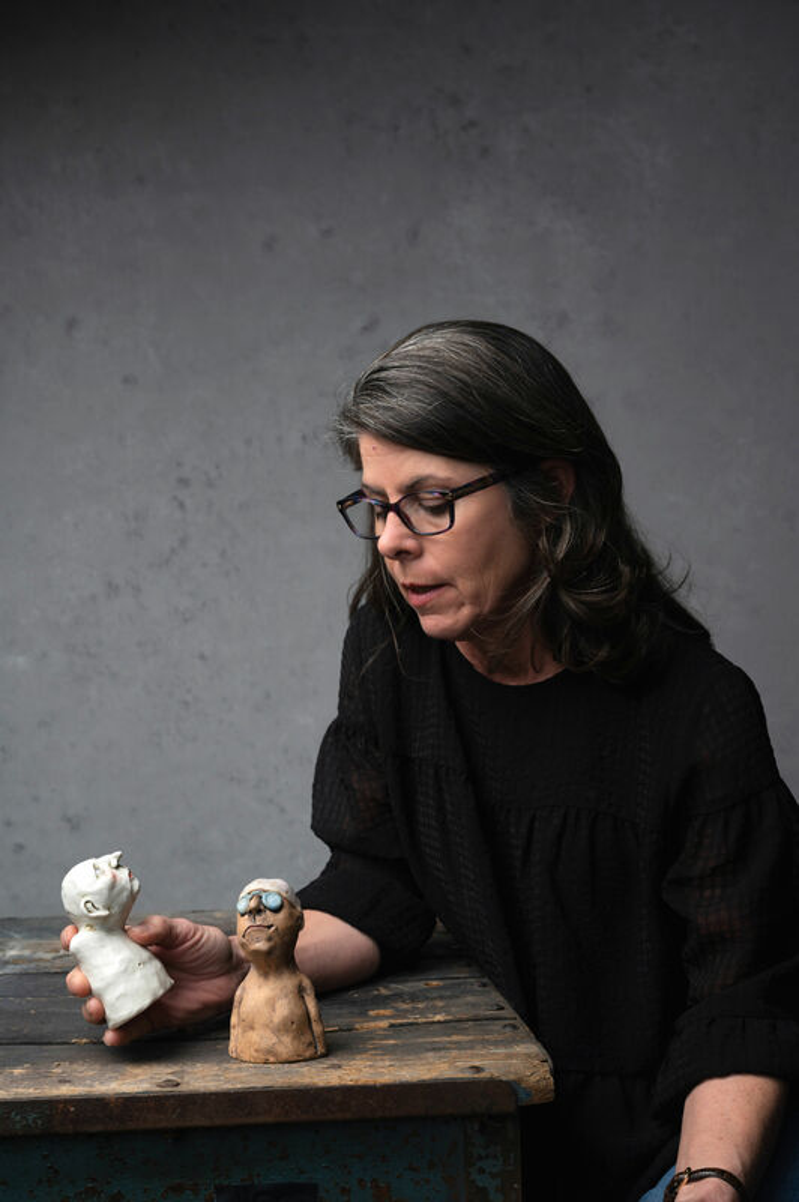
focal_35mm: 45
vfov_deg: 43.6
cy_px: 601
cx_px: 400
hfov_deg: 29.8
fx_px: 1501
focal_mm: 45
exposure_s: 1/160
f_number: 8
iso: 250
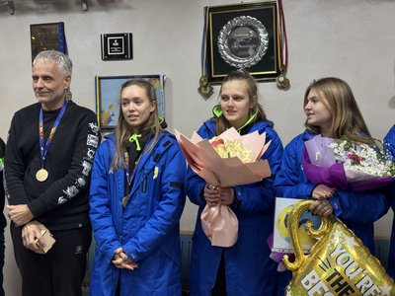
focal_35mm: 48
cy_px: 148
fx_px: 548
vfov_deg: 30.3
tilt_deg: -3.1
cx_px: 198
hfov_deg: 39.7
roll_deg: +0.8
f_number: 1.78
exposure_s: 1/50
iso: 250
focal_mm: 6.76
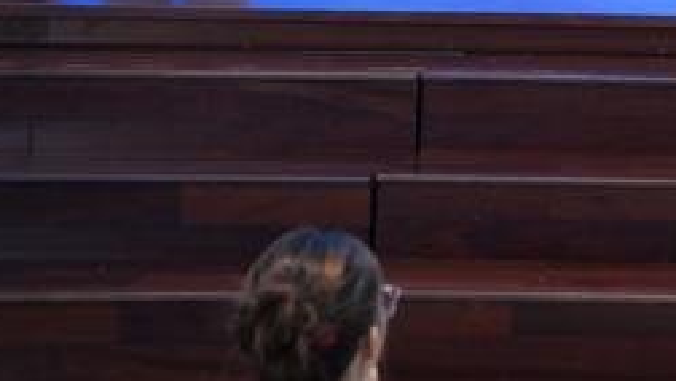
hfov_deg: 13.3
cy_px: -453
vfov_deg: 8.0
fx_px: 2546
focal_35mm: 142
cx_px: 1289
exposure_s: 1/100
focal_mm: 35
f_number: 3.2
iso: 800
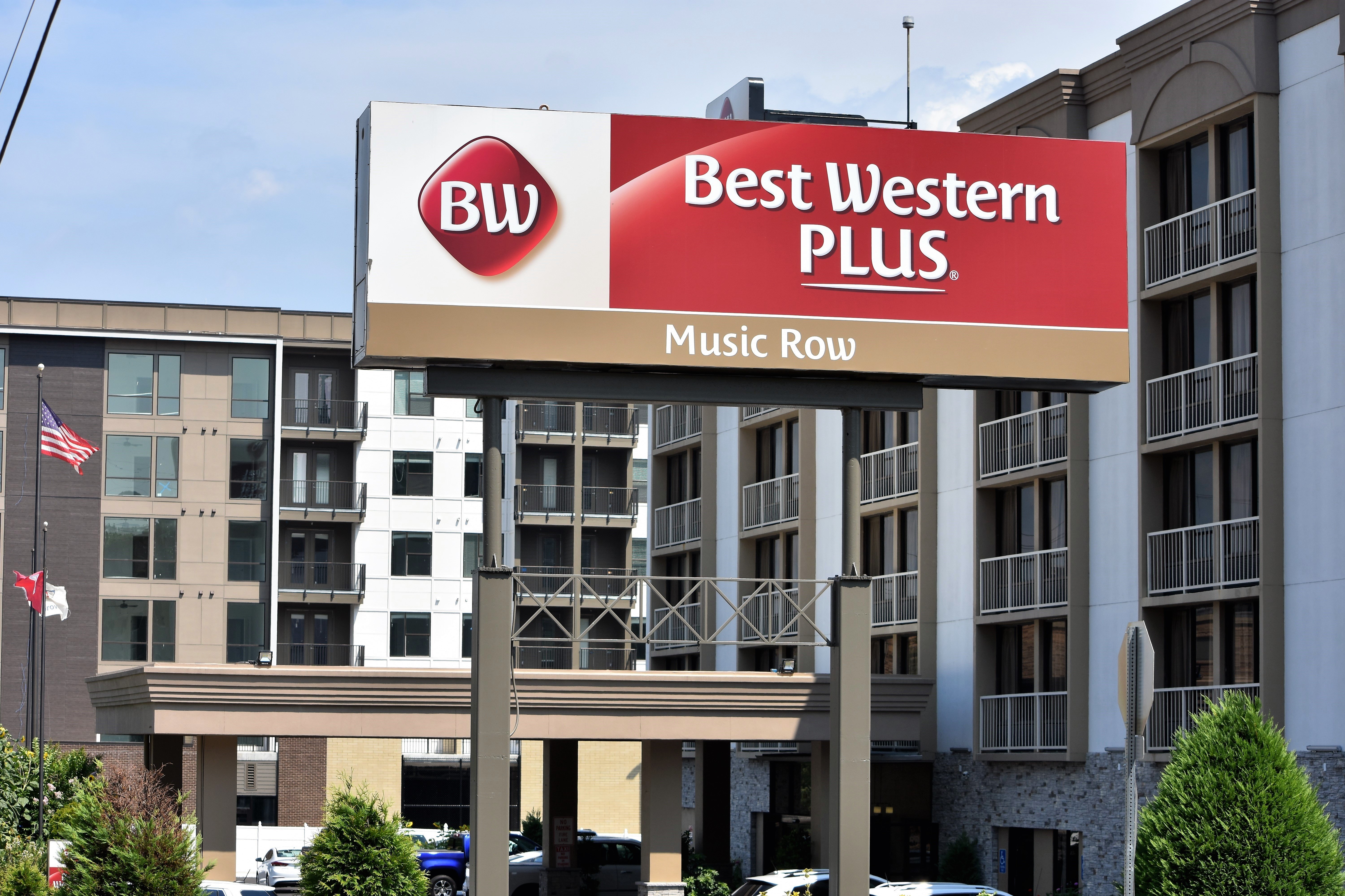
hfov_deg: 24.6
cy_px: 448
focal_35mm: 82
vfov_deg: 16.6
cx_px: 672
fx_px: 3082
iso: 160
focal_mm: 55
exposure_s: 1/500
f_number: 8
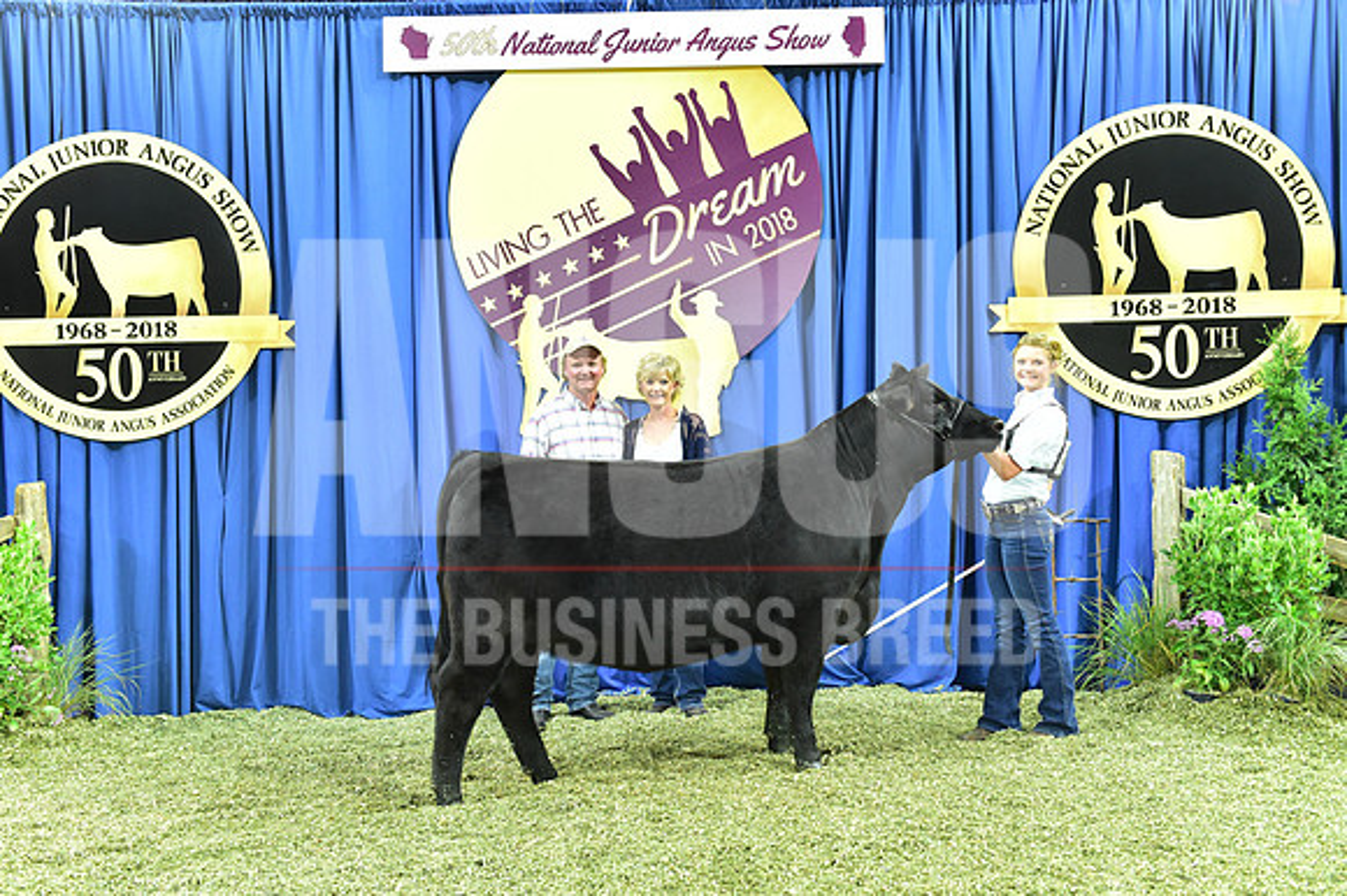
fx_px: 1496
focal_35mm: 40
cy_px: 448
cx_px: 674
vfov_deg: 33.4
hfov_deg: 48.5
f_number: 5
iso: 3200
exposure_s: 1/160
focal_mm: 40
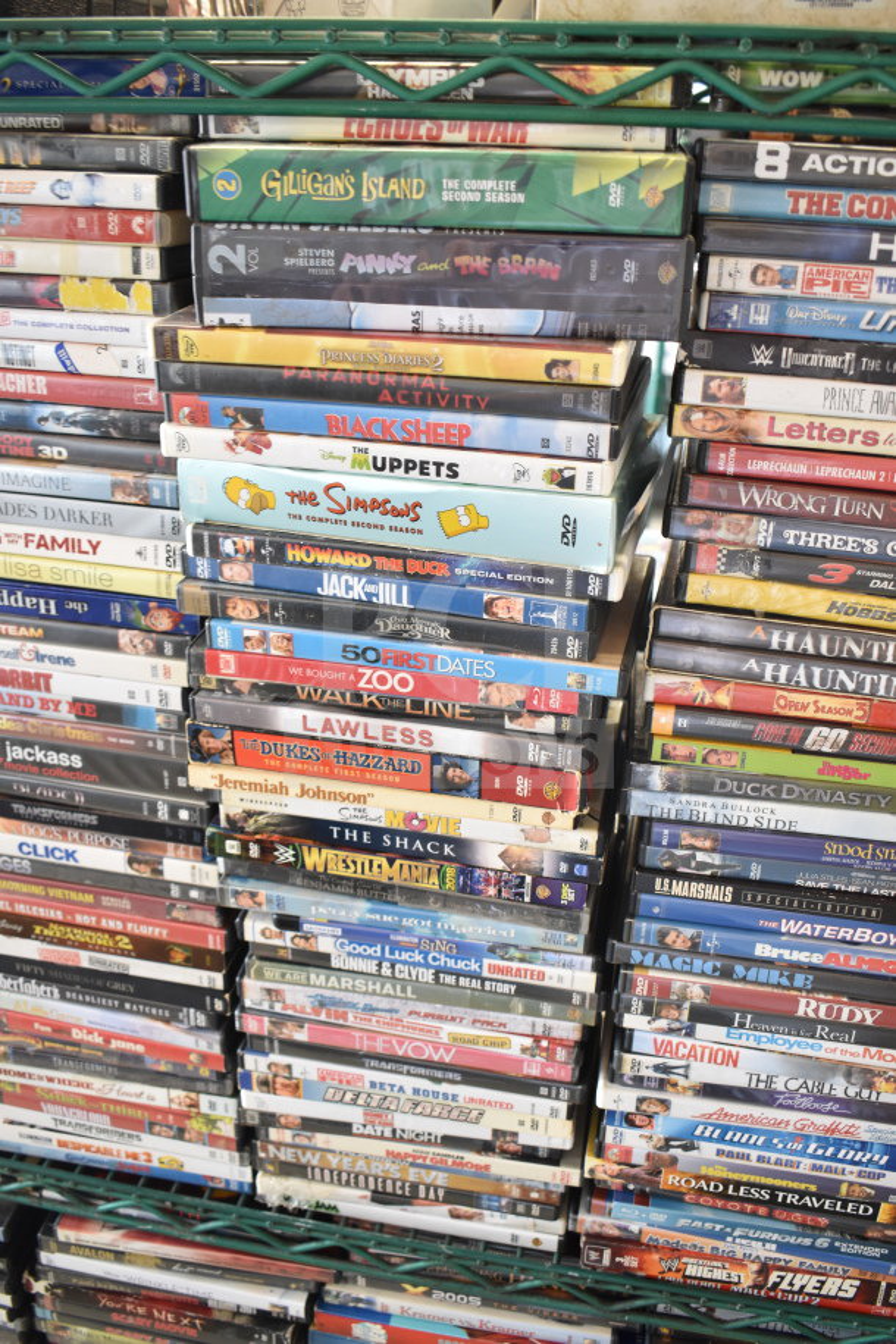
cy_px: 672
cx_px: 448
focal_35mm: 33
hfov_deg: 40.0
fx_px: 1232
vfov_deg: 57.2
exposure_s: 1/30
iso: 800
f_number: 3.8
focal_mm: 22
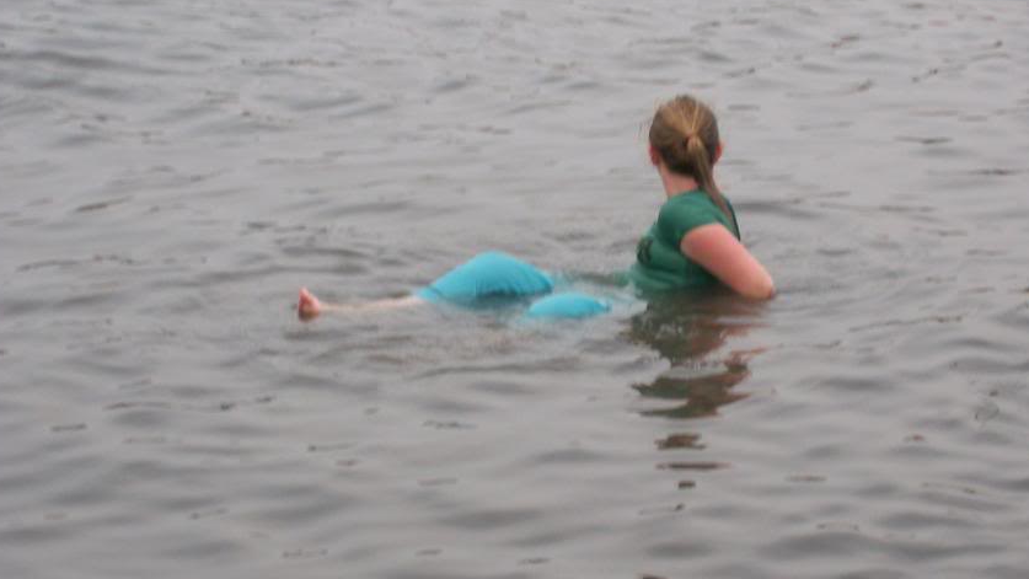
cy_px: 396
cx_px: 605
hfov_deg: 15.1
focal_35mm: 142
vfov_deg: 8.5
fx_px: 3875
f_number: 4.8
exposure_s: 1/170
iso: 80
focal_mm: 18
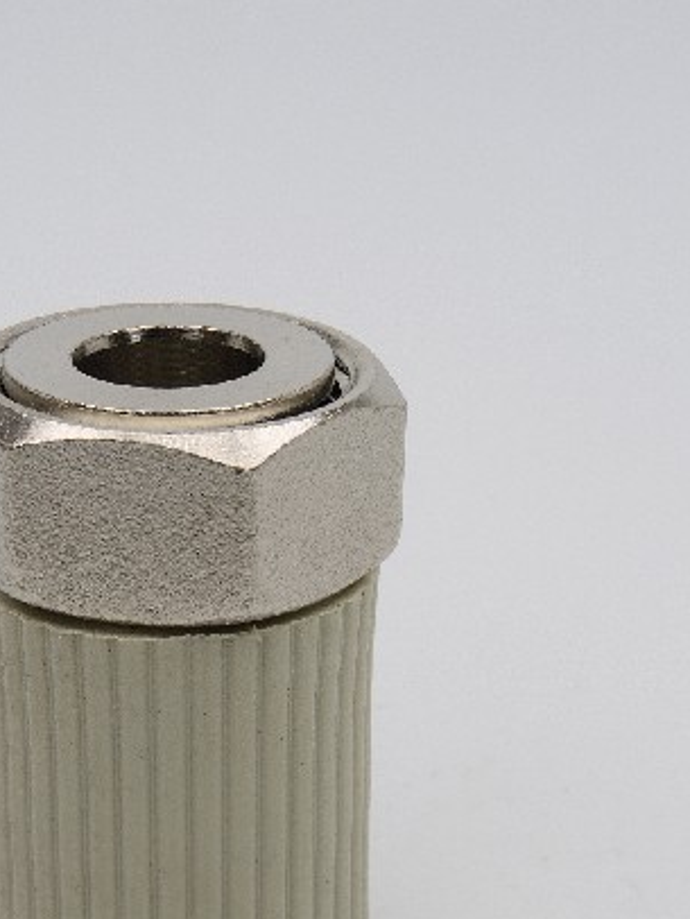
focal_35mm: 104
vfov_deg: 18.8
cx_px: 204
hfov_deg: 14.2
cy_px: 688
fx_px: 2761
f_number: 6.3
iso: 100
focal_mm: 14.1
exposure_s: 1/500
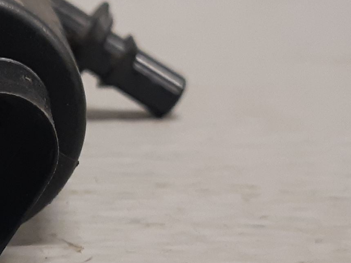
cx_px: -13
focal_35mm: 62
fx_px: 629
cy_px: 177
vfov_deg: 23.5
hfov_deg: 28.9
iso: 160
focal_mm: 3.93
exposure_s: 1/50
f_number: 1.7
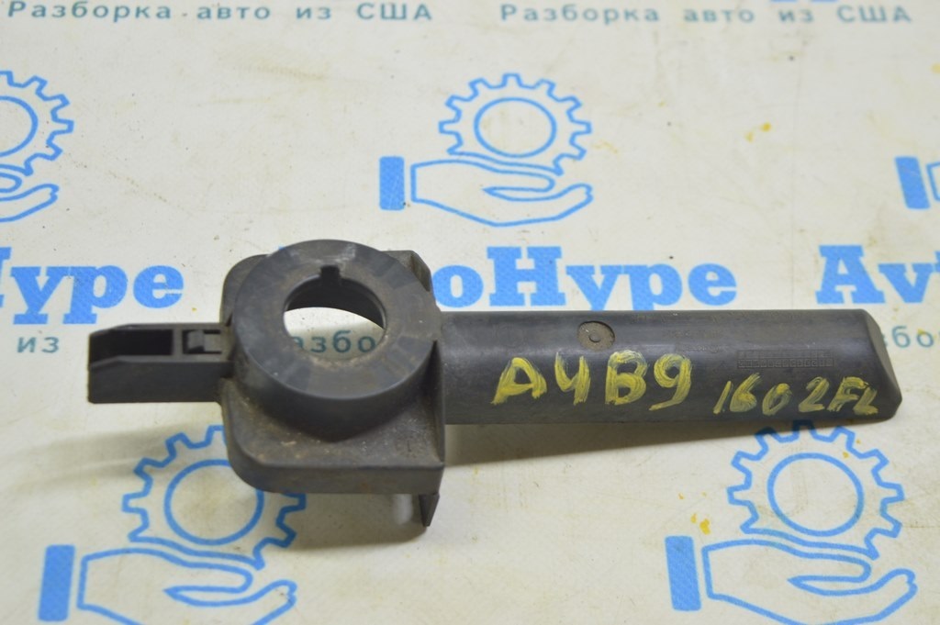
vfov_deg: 20.1
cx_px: 470
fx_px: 1761
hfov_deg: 29.9
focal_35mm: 68
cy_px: 312
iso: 400
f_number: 5.6
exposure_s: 1/20
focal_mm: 45
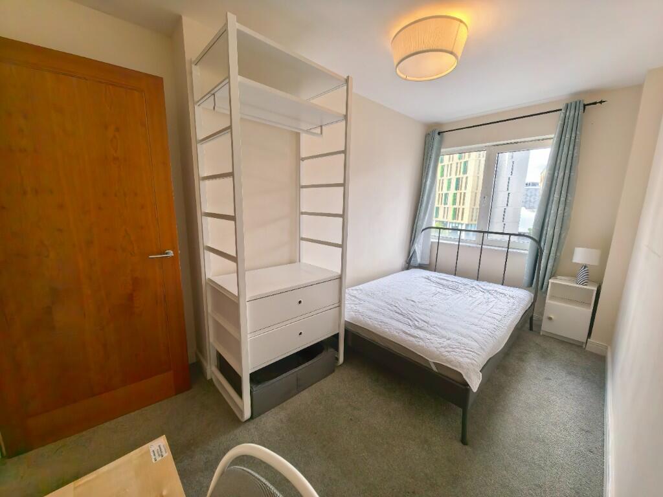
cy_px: 248
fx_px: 249
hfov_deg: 106.2
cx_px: 332
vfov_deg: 89.9
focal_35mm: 13
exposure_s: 1/228
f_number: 2.2
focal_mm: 1.95
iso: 100
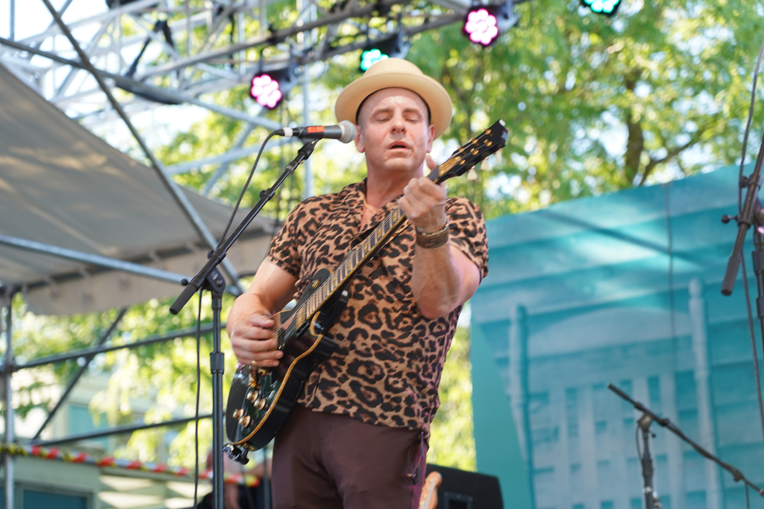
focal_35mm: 105
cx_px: 382
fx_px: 2228
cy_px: 254
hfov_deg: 19.5
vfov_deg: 13.0
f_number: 4
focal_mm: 105
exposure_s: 1/125
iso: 250
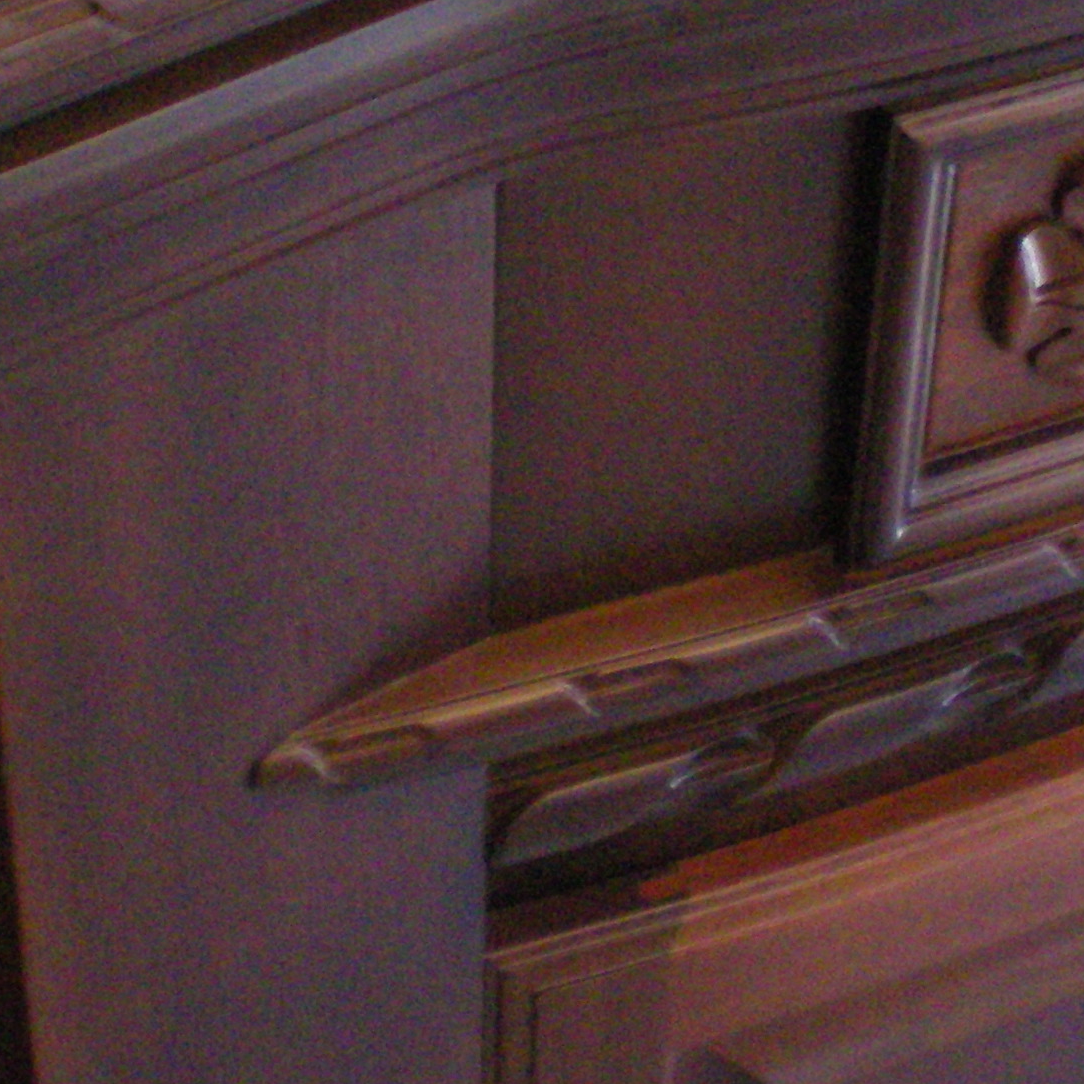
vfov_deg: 17.0
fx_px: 3578
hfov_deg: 17.2
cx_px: 641
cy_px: 87
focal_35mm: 101
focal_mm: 6.3
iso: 320
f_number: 3.1
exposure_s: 1/60
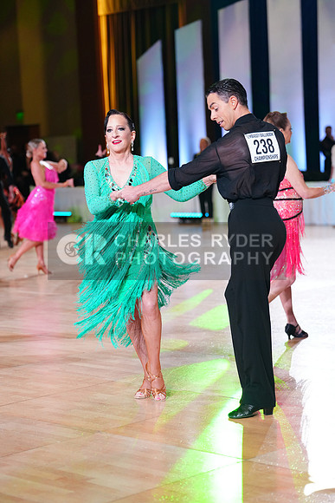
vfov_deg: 23.1
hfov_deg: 15.5
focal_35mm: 88
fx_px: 1228
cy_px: 252
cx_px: 168
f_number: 2.8
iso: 2000
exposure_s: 1/400
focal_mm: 88
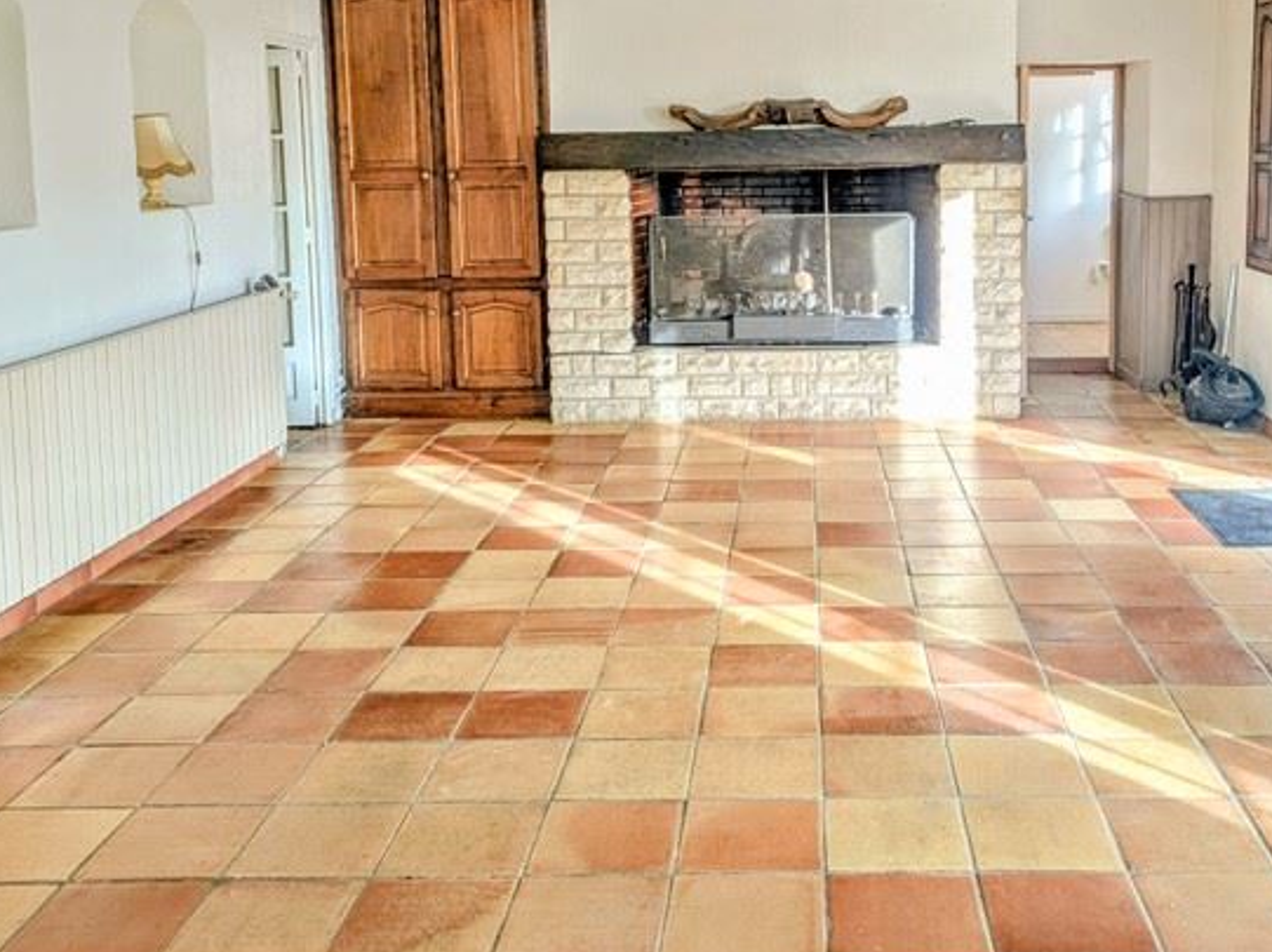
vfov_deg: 38.0
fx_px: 1359
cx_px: 776
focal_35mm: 37
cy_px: 287
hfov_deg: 49.8
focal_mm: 5.43
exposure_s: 1/189
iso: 52
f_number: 1.89
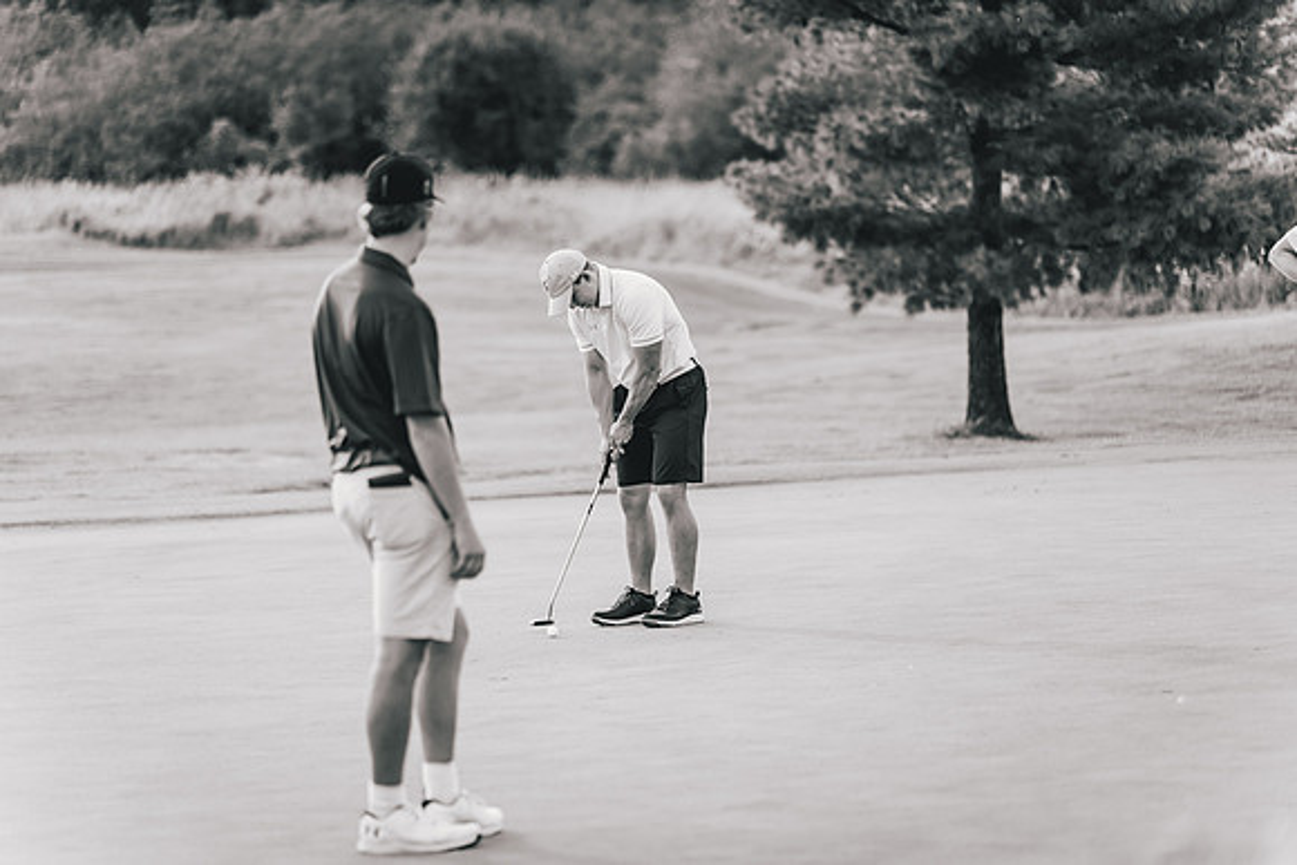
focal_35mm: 150
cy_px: 432
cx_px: 648
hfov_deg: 13.7
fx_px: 5405
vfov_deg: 9.2
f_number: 2.8
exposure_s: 1/640
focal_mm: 150
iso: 200
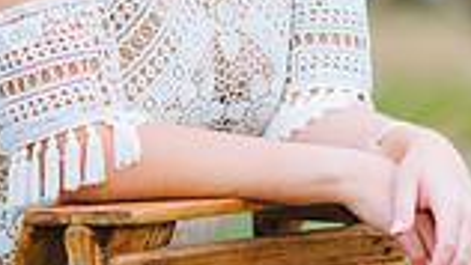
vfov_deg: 4.8
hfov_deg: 8.5
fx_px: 3161
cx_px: 183
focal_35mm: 253
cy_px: 57
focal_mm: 85
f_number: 2
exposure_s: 1/640
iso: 320
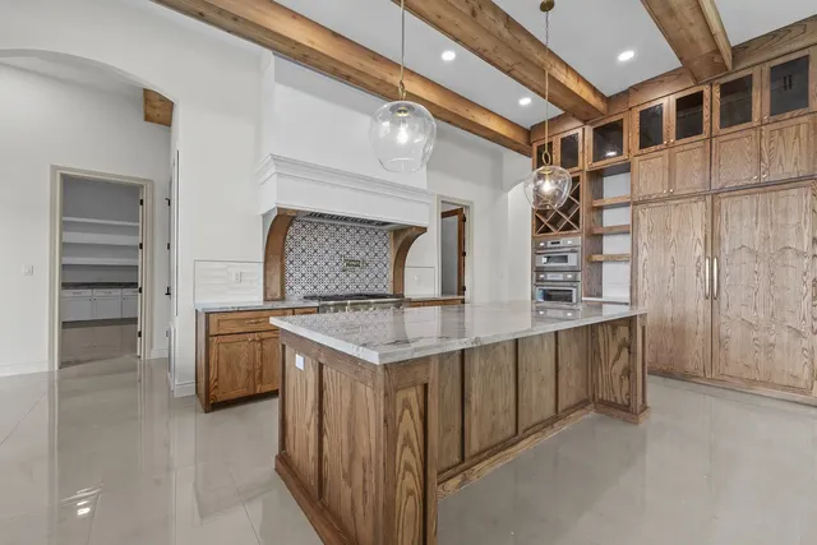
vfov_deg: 81.2
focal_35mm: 14
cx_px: 408
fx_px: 318
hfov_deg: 104.2
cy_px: 272
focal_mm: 14
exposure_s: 1/1.25
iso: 100
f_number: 8
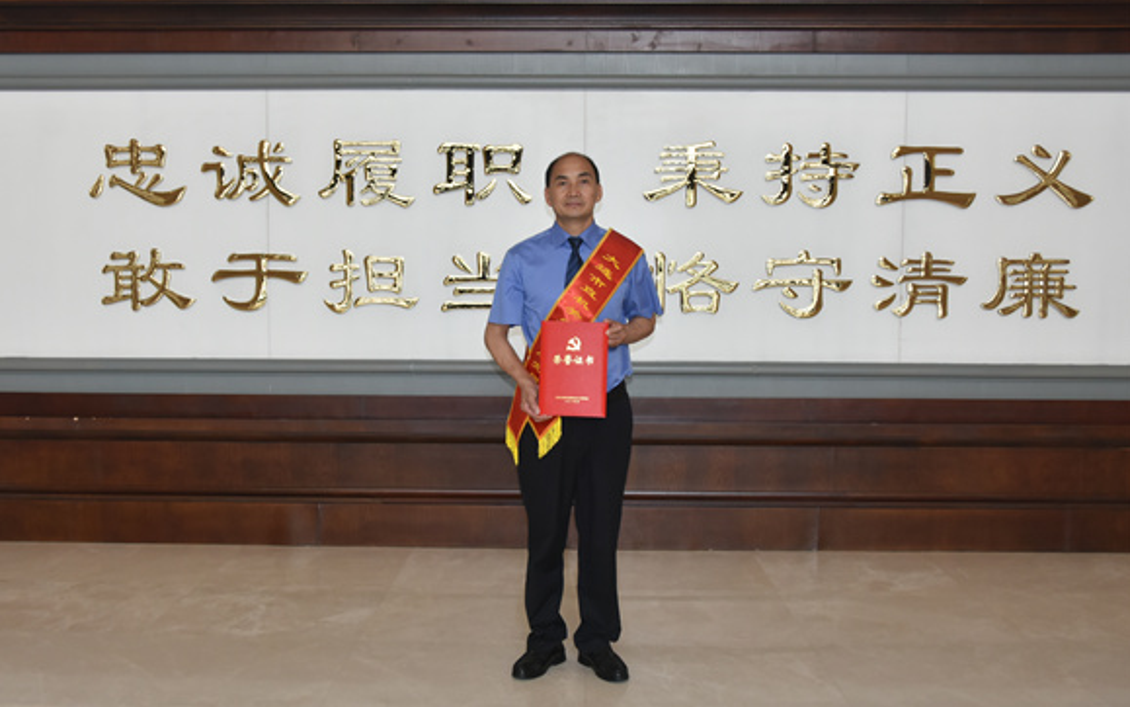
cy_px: 365
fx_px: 1170
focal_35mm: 38
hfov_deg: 51.5
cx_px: 554
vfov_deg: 33.6
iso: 800
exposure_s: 1/125
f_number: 5
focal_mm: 24
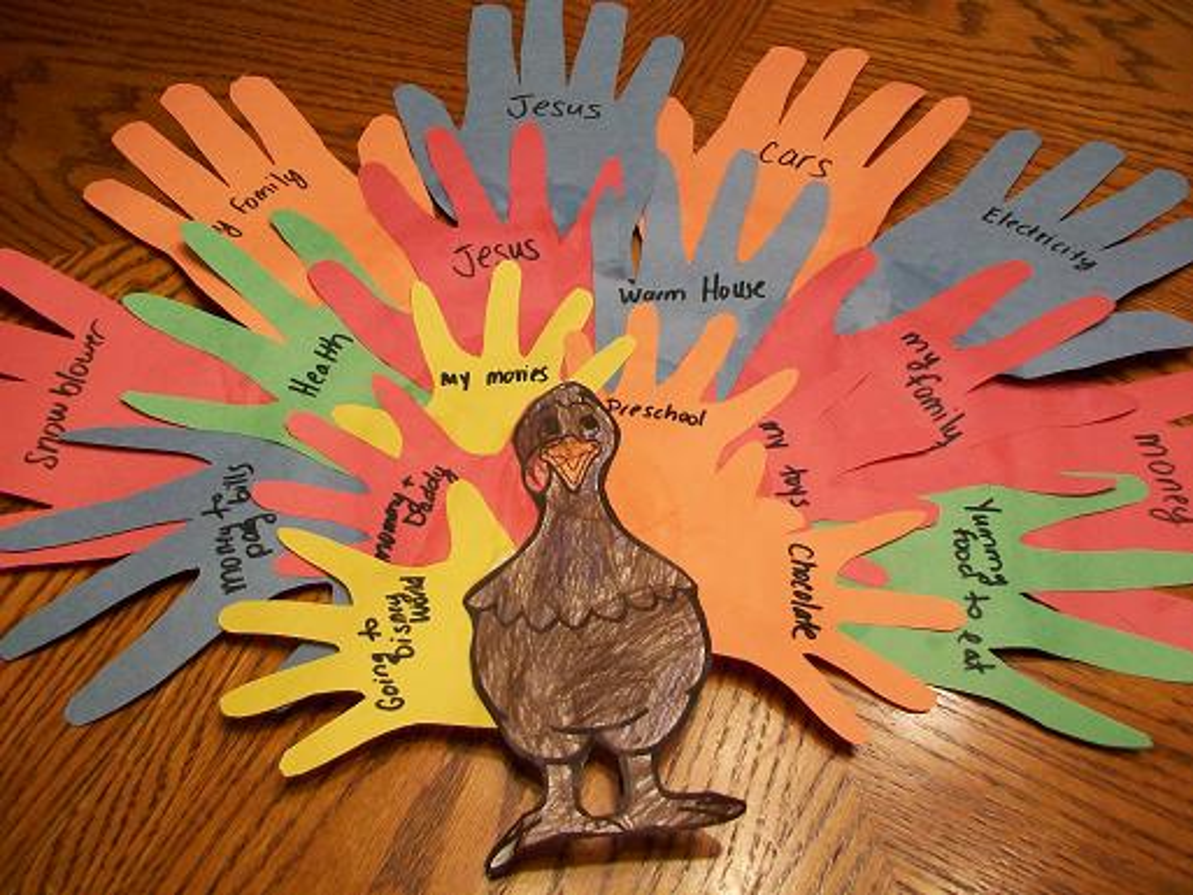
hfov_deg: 56.8
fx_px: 1103
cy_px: 448
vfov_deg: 44.2
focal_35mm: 32
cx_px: 596
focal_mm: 5.7
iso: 160
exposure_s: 1/15
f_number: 2.8
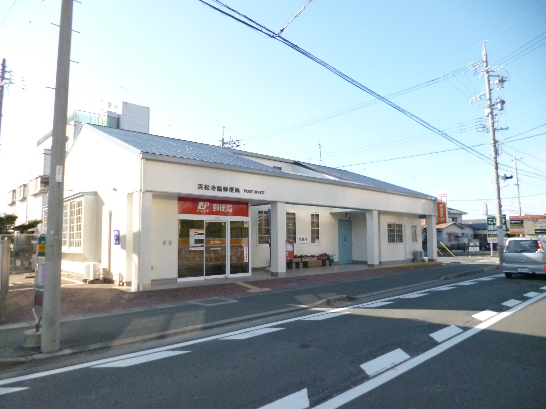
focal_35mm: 24
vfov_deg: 56.8
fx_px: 379
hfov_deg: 71.6
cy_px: 204
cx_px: 273
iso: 400
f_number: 9
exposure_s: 1/200
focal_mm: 4.3
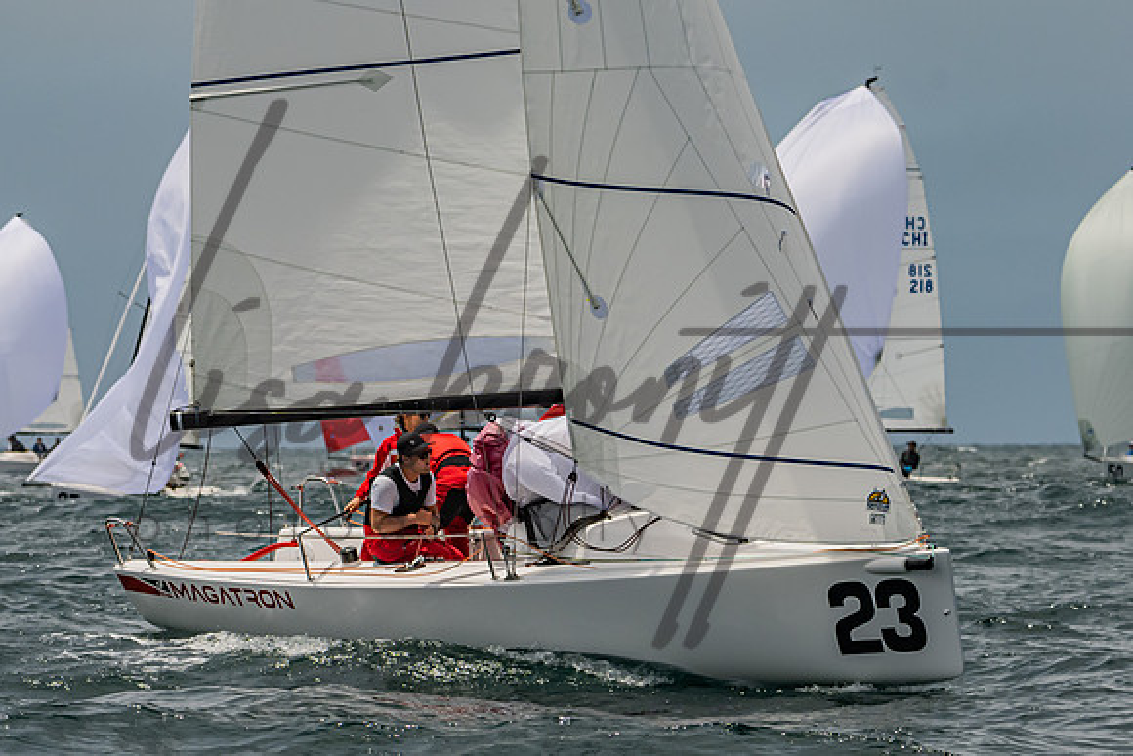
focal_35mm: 320
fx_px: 10087
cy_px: 503
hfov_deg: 6.4
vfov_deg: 4.3
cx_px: 338
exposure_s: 1/2500
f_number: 6.3
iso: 400
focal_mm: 180
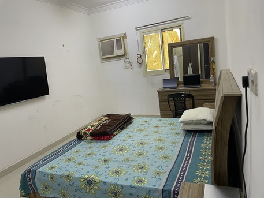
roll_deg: +6.6
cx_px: 132
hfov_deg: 67.3
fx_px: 198
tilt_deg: -10.1
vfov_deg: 53.1
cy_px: 99
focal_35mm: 26
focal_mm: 4.2
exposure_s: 1/60
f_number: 1.6
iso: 250
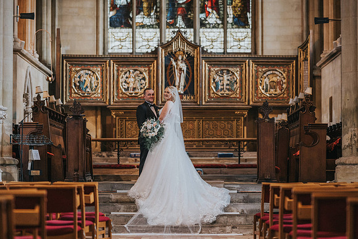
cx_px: 180
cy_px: 101
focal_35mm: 128
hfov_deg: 16.1
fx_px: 1269
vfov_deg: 10.8
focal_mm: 85
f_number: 1.8
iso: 800
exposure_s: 1/500
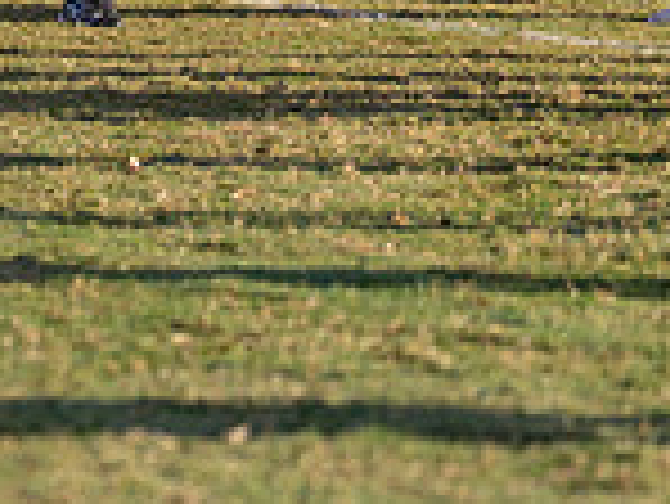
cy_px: -114
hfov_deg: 6.0
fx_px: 6315
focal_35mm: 326
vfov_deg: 4.6
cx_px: -221
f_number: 2.8
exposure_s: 1/2000
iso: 100
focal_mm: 70
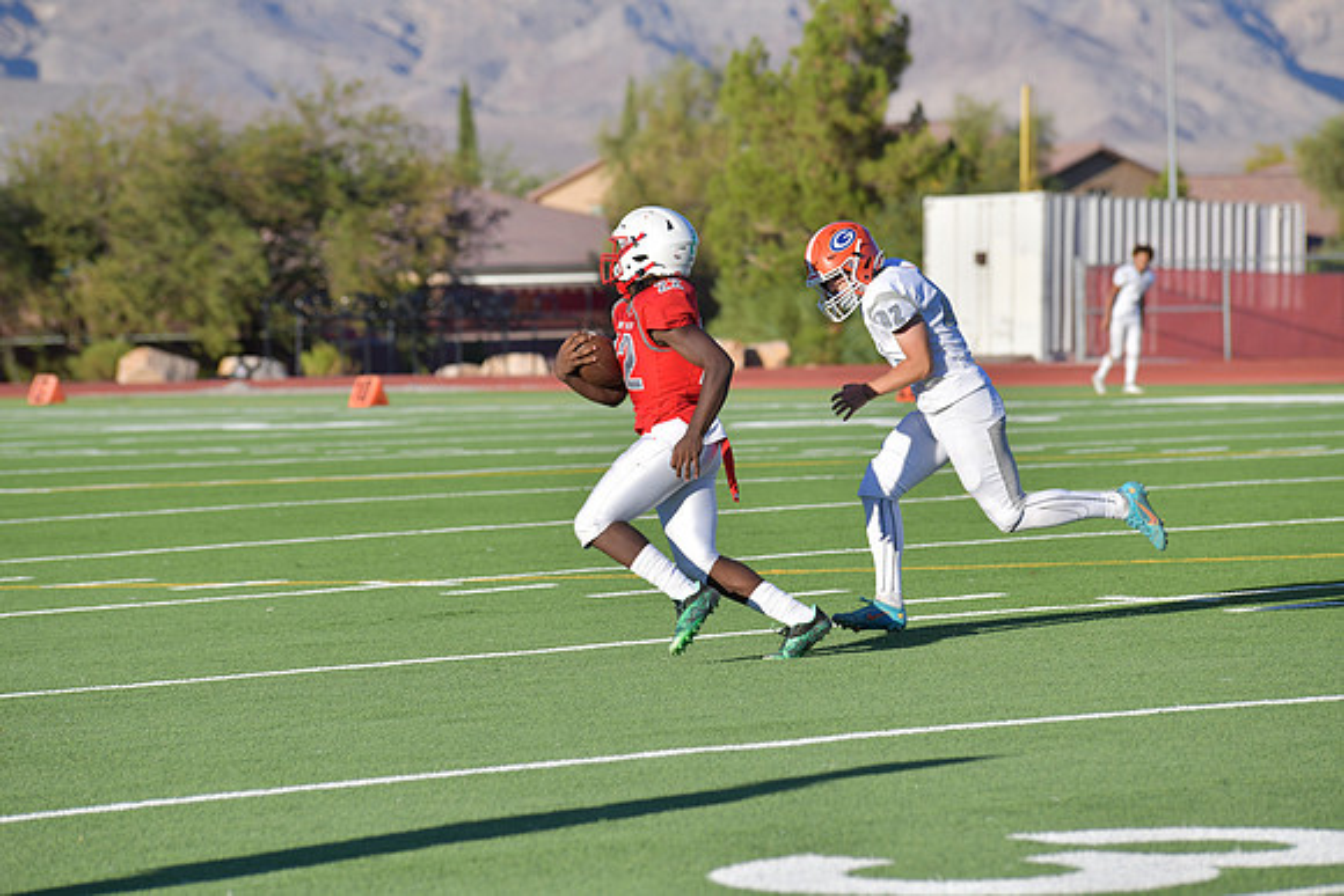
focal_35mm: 200
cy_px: 448
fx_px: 7468
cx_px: 672
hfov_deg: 10.3
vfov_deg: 6.9
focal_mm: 200
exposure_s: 1/3200
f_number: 5.6
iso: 450
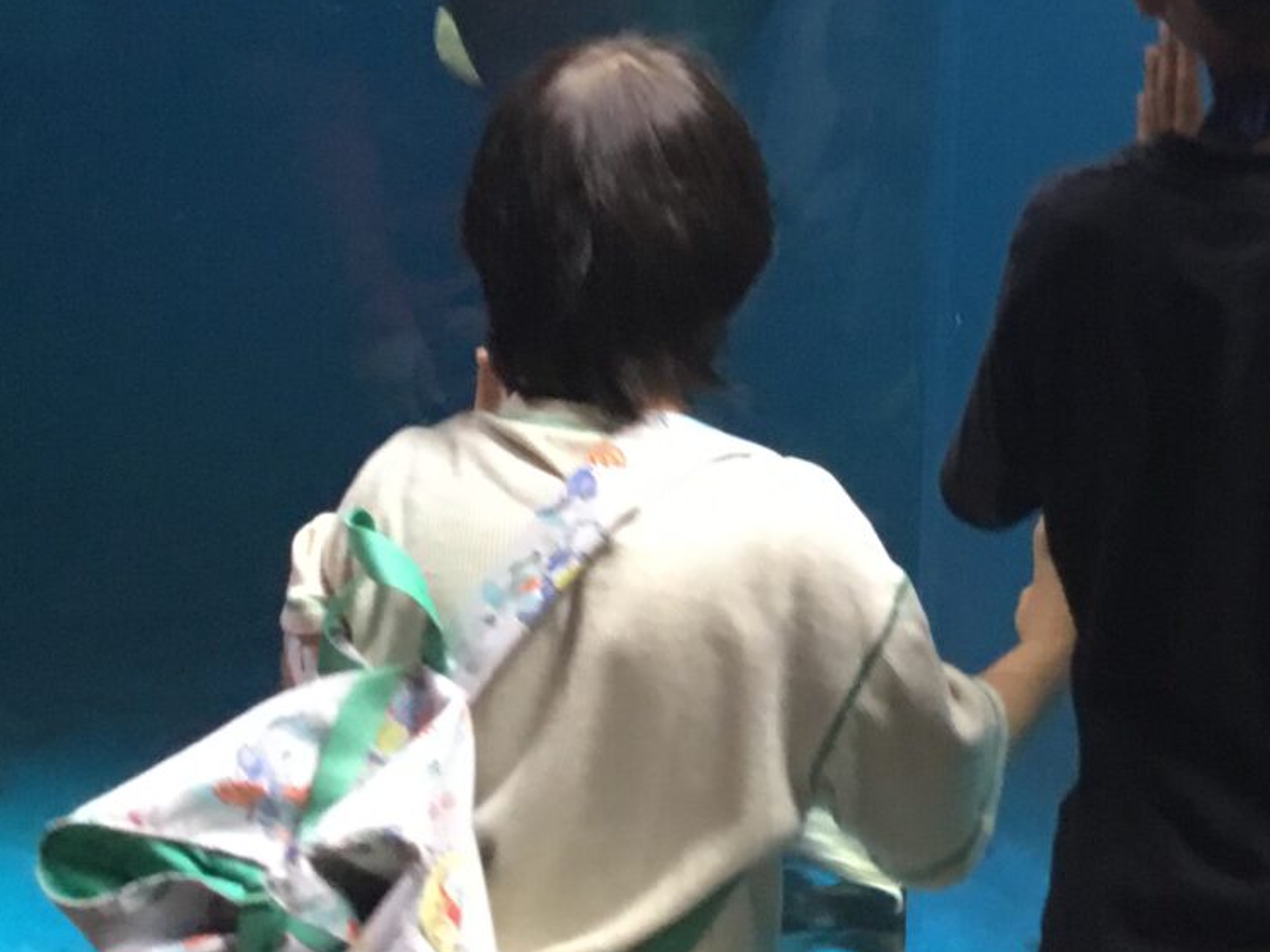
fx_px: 2752
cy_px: 181
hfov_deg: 25.8
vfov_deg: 19.4
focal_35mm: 75
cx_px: 883
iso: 200
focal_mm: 3.3
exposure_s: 1/33
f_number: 2.4
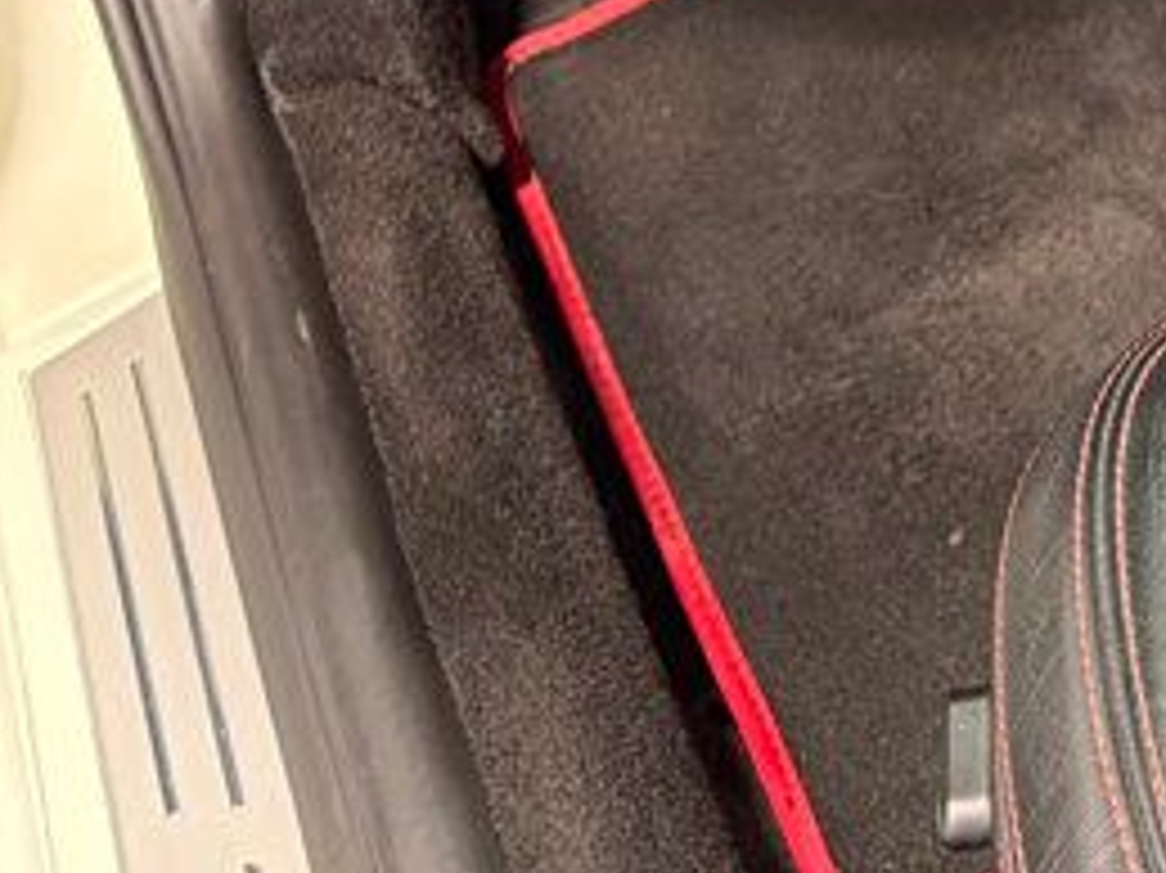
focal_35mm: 95
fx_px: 3198
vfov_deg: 13.6
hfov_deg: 17.9
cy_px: -783
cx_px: 1873
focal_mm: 6.76
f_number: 1.78
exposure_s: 1/60
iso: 400
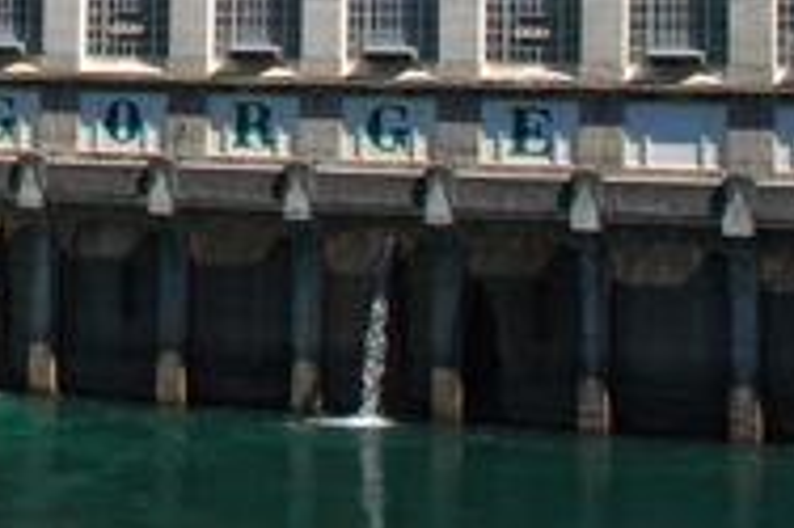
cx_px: -122
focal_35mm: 128
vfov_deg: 10.3
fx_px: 2821
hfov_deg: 15.5
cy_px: -260
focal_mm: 20
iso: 200
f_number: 6.3
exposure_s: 1/400
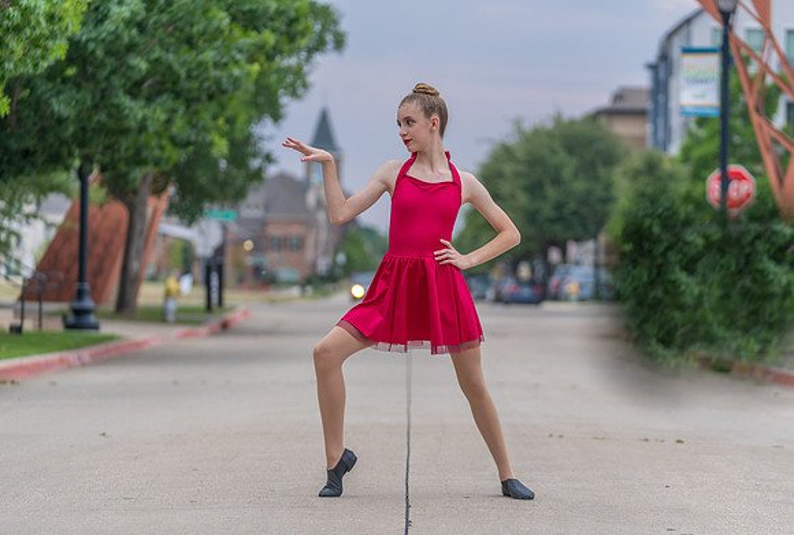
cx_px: 436
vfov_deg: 10.8
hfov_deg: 15.9
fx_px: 2835
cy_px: 309
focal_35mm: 128
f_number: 2.8
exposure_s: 1/320
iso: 200
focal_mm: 110
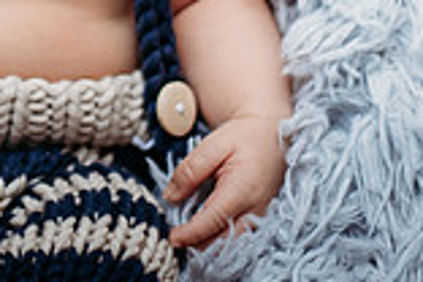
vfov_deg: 7.2
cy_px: -213
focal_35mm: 186
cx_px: -146
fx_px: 2185
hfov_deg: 10.8
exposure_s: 1/1250
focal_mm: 50
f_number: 2
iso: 1600
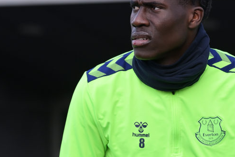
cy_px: 43
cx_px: 132
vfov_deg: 6.8
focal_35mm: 203
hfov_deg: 10.1
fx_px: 1325
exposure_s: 1/1250
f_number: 3.2
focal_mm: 130
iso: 500
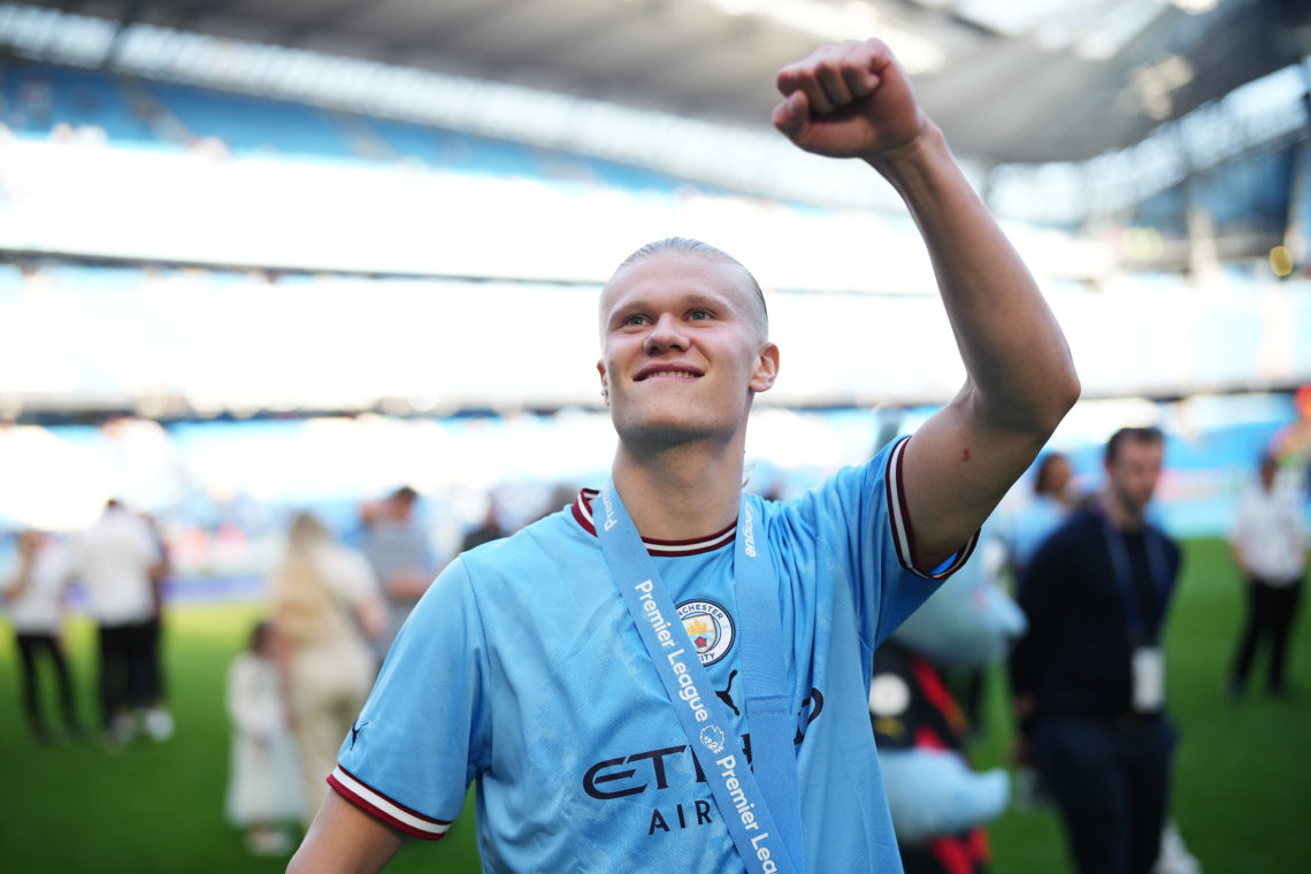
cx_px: 656
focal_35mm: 50
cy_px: 437
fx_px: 1821
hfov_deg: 39.6
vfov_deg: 27.0
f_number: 1.6
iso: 500
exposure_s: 1/2000
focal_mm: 50
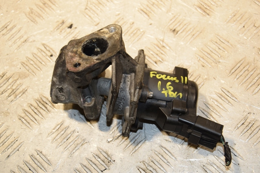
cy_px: 86
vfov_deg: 17.5
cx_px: 130
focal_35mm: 78
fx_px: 563
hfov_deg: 26.0
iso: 800
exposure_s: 1/200
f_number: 6.3
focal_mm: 52
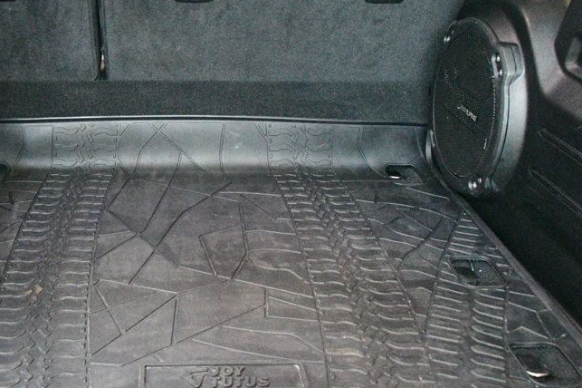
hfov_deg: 44.7
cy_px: 168
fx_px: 695
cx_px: 191
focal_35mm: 43
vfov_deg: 31.1
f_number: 3.5
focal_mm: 18
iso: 12800
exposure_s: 1/60
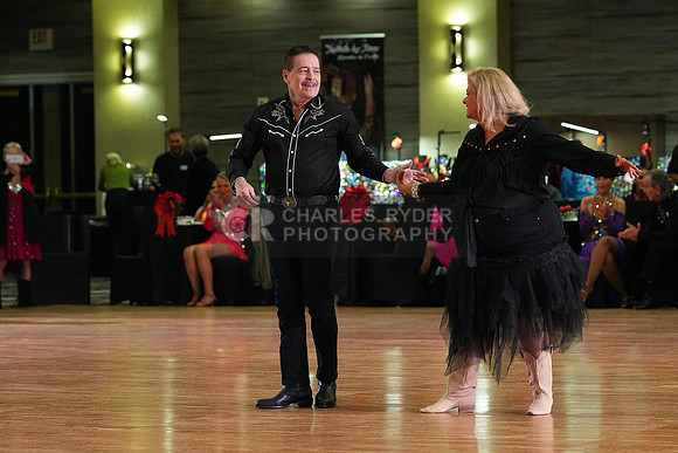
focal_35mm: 149
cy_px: 226
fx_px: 2807
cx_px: 339
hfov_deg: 13.8
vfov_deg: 9.2
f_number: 5.6
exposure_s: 1/320
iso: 6400
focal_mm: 149
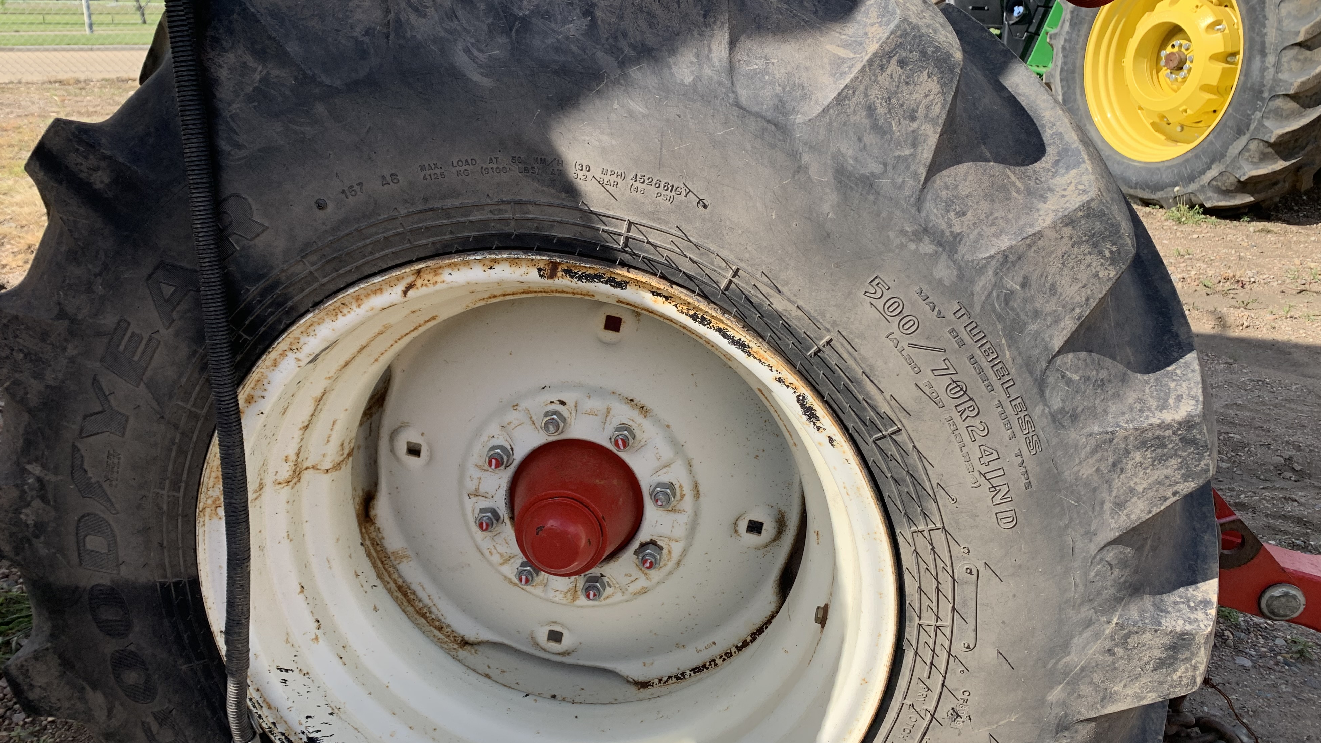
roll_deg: -0.3
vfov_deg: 40.2
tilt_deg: -17.0
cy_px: 344
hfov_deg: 66.1
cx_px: 669
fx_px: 1016
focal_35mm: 29
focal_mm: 4.25
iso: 25
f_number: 1.8
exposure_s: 1/1032
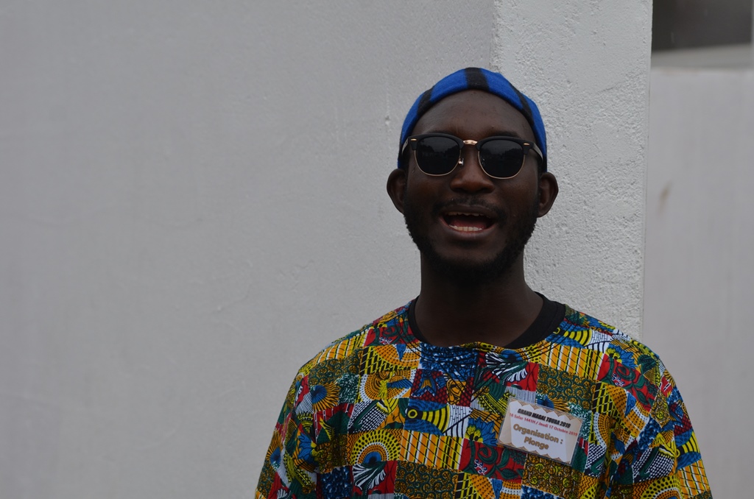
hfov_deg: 16.7
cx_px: 377
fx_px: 2571
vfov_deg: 11.1
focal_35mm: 123
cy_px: 250
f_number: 5
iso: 400
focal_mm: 82
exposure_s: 1/400
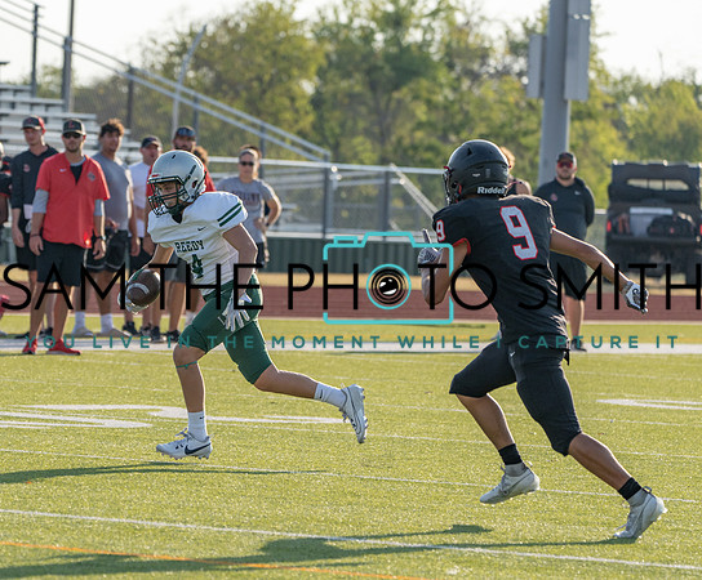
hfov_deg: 6.5
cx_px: 194
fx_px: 6151
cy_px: 338
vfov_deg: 5.4
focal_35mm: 292
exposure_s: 1/1250
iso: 320
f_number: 5.6
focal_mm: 218
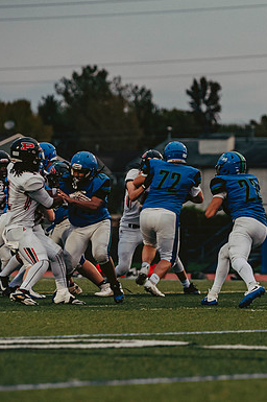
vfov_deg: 6.9
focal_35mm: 299
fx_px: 3332
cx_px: 243
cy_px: 201
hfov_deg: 4.6
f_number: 3.2
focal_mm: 145
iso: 1600
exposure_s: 1/1250
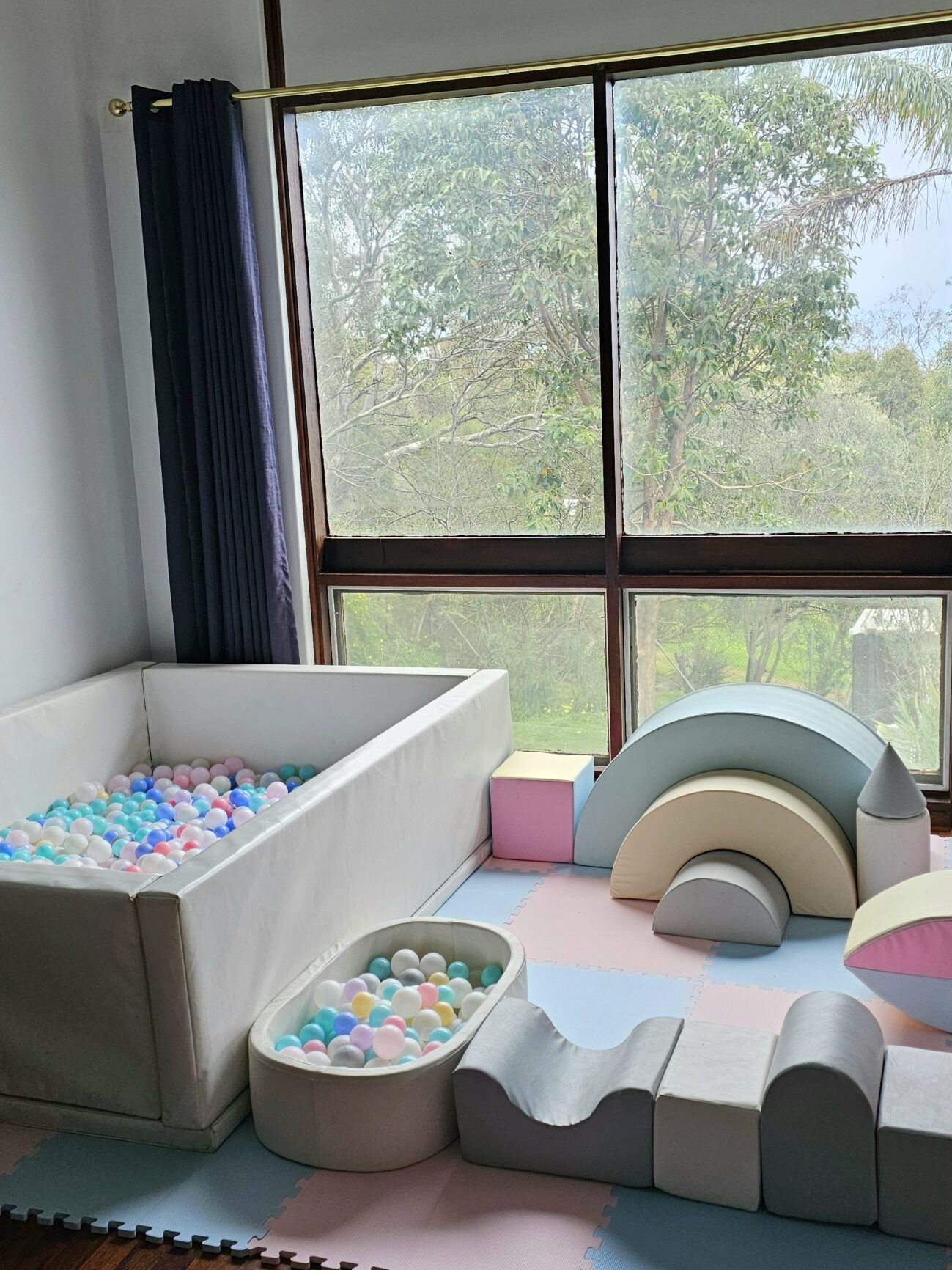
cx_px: 551
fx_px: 1247
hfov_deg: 41.7
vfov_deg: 54.0
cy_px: 619
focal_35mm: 34
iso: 80
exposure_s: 1/182
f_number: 1.7
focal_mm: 6.3
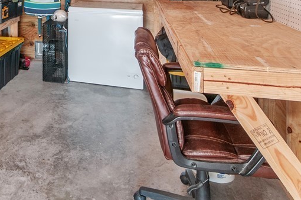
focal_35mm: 32
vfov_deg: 36.3
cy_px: -6
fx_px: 267
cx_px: 55
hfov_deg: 54.3
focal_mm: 10
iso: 200
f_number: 5.6
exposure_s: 1/15
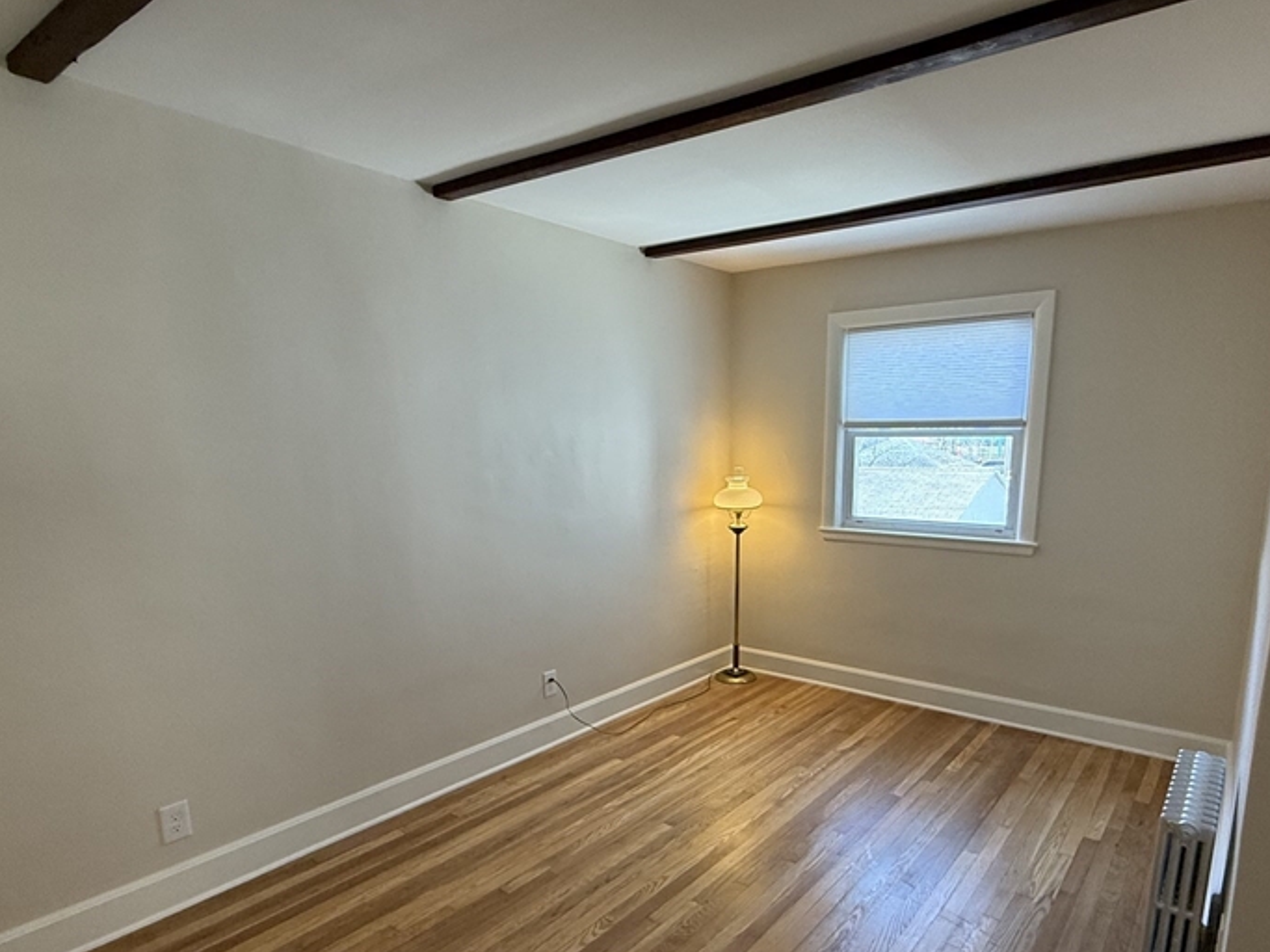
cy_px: 593
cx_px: 695
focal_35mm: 21
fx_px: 770
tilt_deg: -12.4
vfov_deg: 62.6
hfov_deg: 78.8
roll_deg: +0.0
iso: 200
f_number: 2.2
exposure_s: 1/120
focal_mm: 2.22
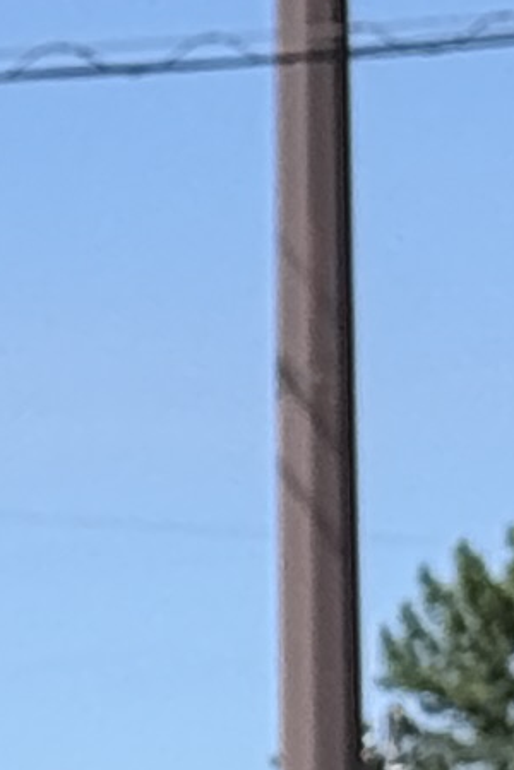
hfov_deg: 2.8
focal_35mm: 447
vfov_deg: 4.6
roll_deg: +1.1
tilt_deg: +1.6
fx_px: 9573
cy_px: 1473
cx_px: -2585
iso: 64
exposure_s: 1/3704
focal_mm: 6.76
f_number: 1.78
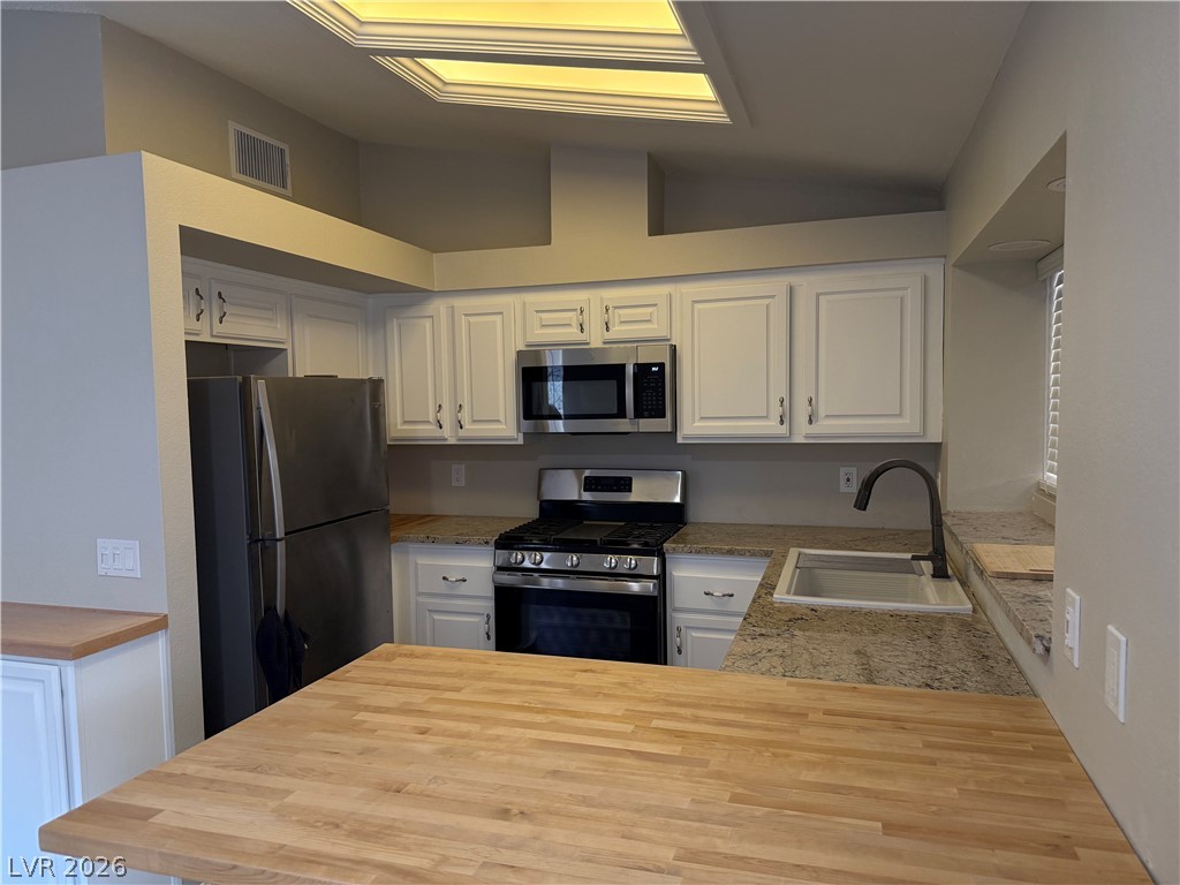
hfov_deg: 71.6
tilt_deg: -3.0
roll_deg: +0.8
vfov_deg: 56.8
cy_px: 442
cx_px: 590
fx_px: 818
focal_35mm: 24
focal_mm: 6.76
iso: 200
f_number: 1.78
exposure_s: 1/124
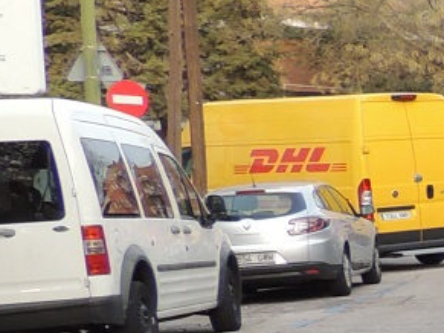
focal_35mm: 133
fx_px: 1705
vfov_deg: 11.0
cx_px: 1197
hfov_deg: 11.2
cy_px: 376
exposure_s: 1/125
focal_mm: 4.3
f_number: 3
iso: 100
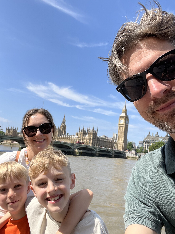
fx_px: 202
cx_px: 88
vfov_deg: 60.0
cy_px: 117
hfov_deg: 46.8
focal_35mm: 30
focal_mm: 2.71
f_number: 2.2
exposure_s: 1/806
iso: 32
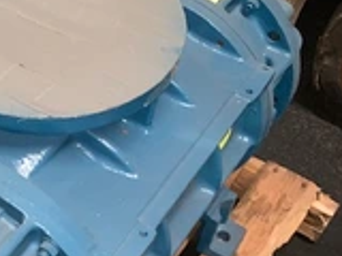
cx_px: -9
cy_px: 186
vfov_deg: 22.4
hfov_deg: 27.9
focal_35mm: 65
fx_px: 642
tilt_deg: -52.0
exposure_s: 1/6
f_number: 1.8
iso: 100
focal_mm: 4.25
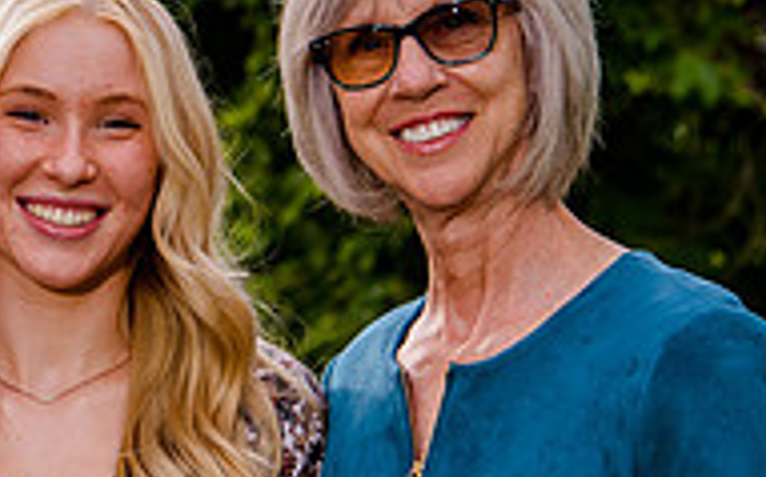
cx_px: -8
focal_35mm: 225
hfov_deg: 9.3
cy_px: 143
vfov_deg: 5.8
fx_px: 4693
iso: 160
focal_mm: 66
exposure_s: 1/200
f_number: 4.5
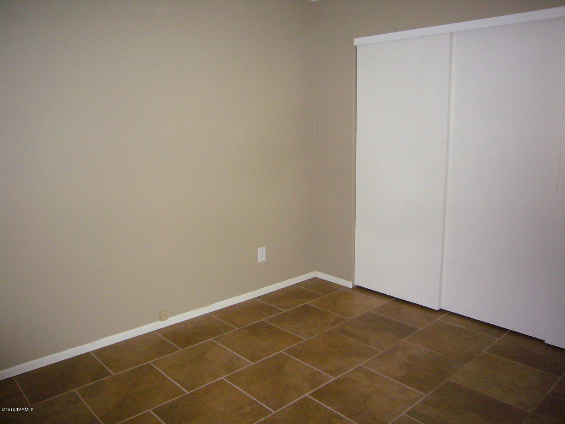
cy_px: 212
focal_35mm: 28
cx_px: 282
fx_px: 457
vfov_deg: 49.7
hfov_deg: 63.4
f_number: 2.8
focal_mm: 4.6
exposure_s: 1/30
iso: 250
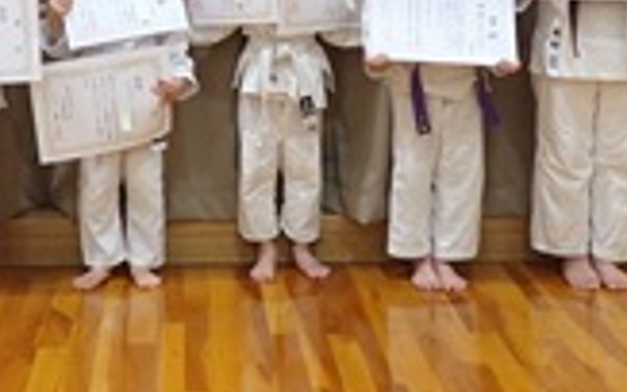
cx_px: 204
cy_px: -8
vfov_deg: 15.4
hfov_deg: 24.8
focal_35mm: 83
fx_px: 1419
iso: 200
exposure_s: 1/50
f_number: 2.4
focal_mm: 5.79
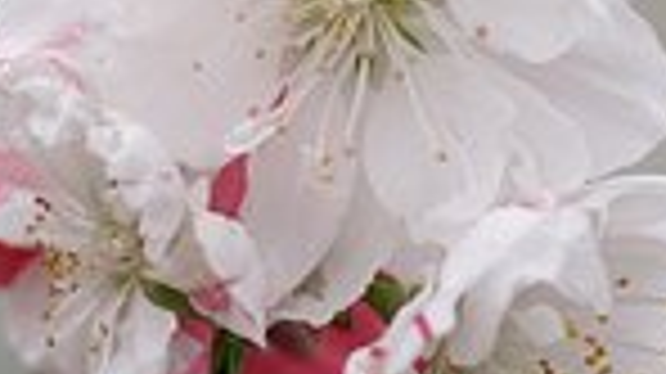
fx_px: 9582
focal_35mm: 543
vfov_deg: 2.2
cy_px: 428
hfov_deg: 4.0
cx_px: 549
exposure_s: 1/1000
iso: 100
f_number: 2.8
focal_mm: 100
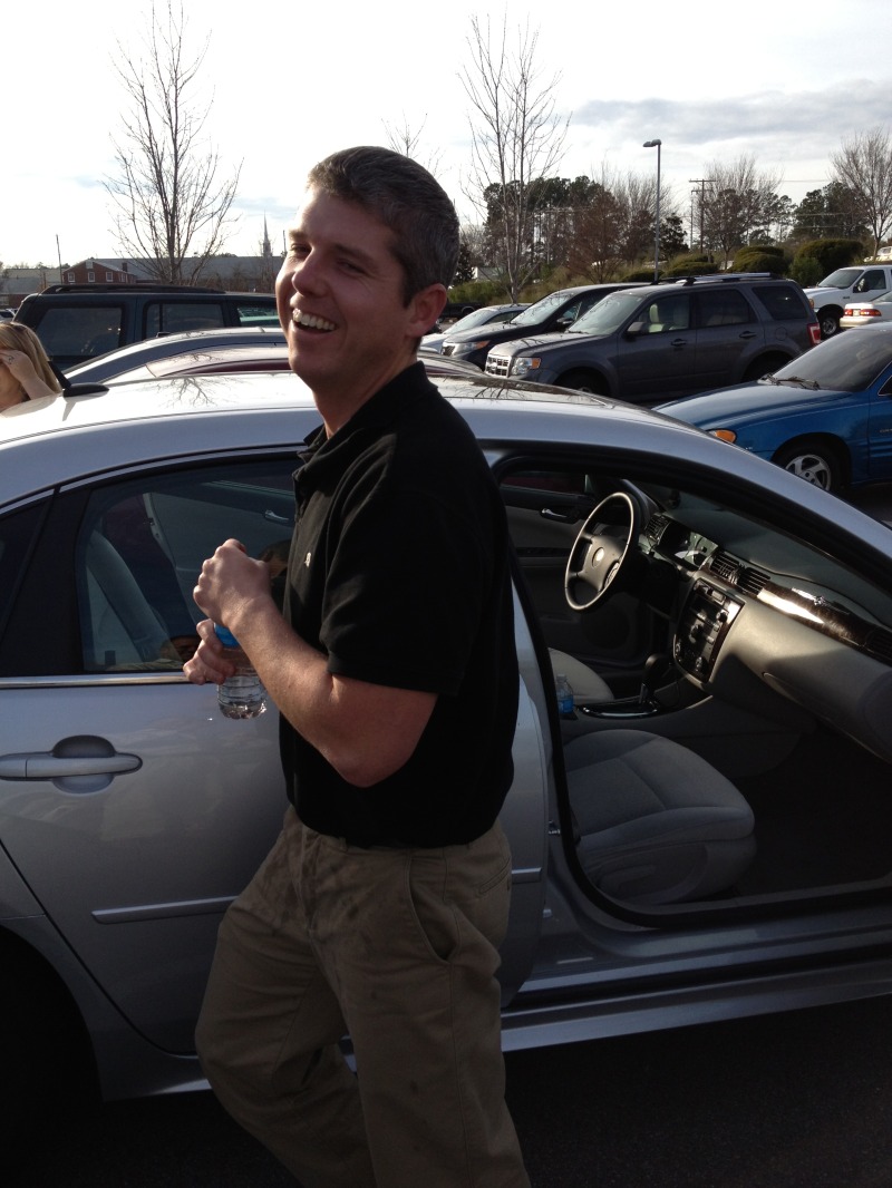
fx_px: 1202
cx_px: 446
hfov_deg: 40.7
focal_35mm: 35
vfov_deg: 52.6
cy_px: 594
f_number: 2.4
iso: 50
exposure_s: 1/855
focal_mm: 4.28
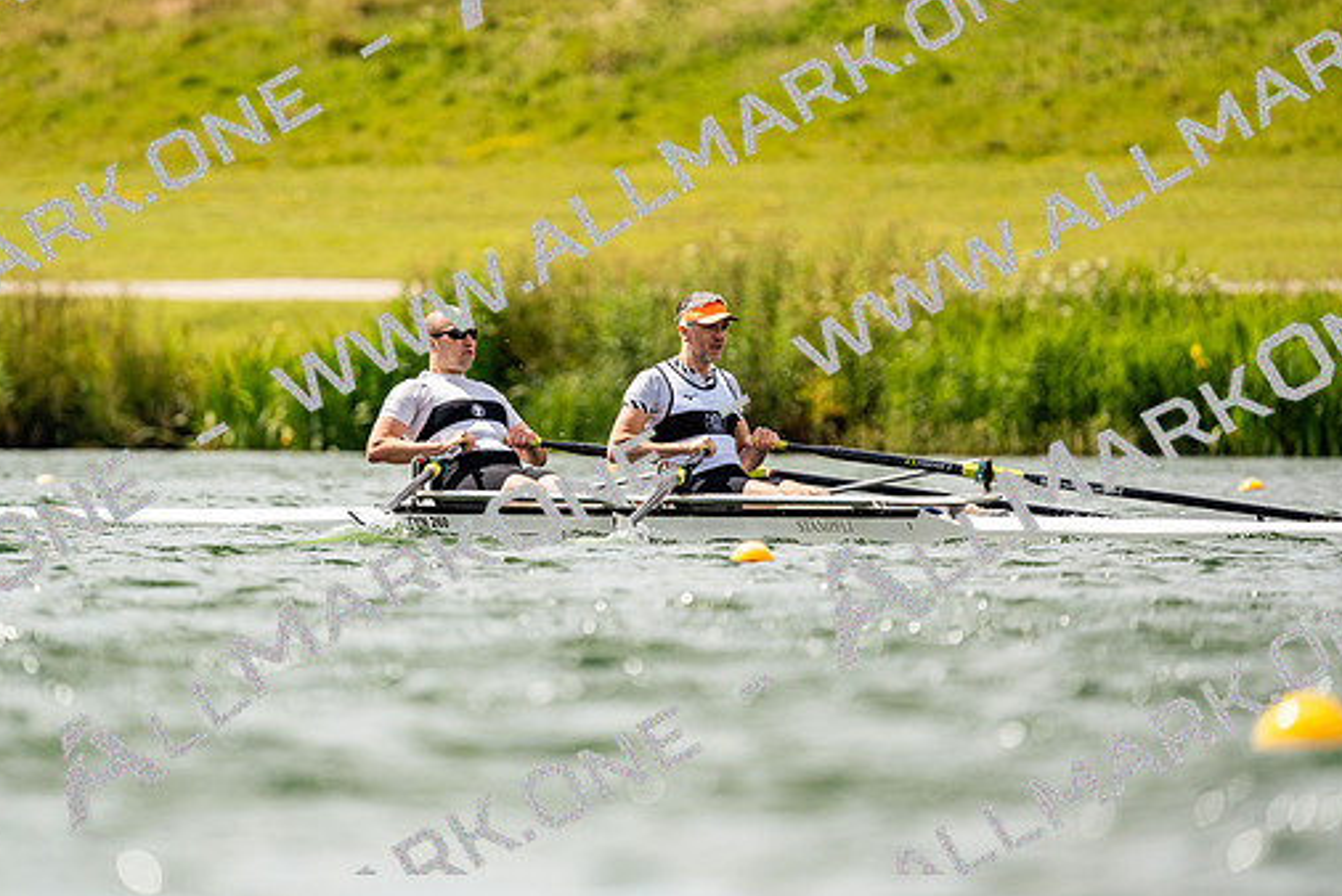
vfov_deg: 2.0
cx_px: 599
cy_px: 420
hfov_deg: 3.0
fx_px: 25661
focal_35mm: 688
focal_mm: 600
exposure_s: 1/2000
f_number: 6.3
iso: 250
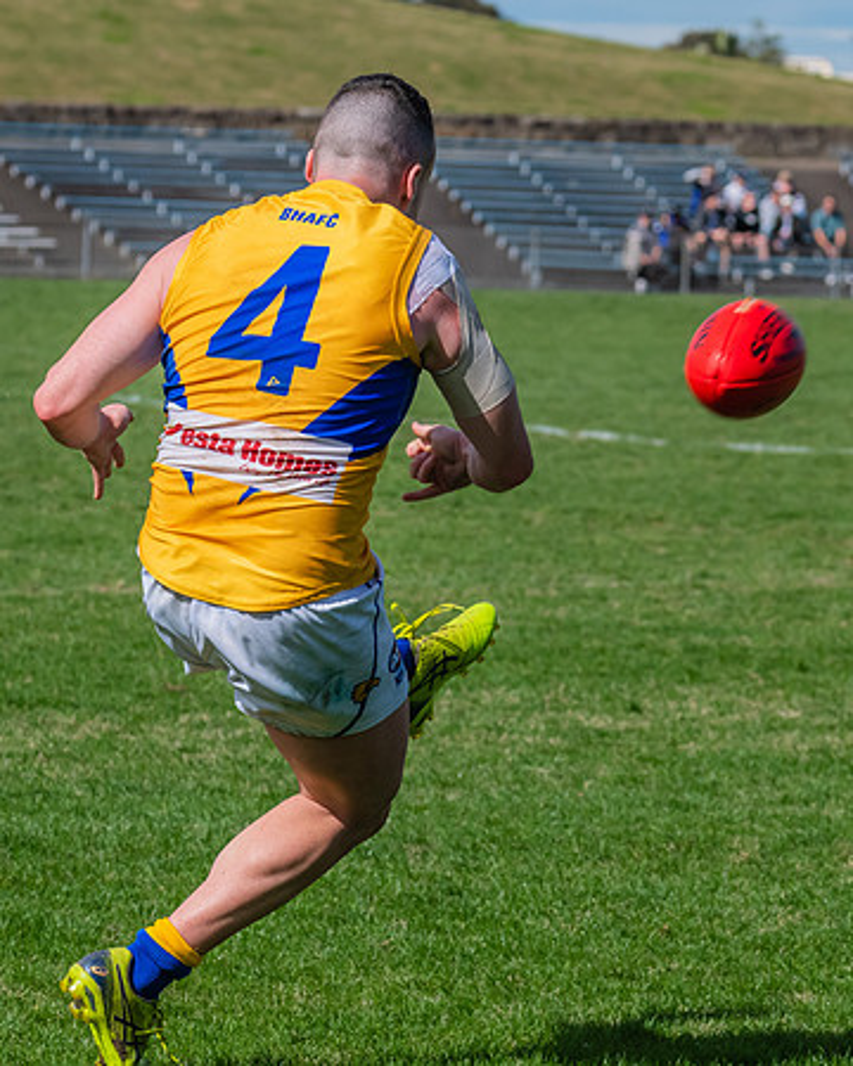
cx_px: 496
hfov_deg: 5.4
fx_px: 9122
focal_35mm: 289
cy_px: 425
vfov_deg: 6.7
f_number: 10
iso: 800
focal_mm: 170
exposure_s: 1/1600
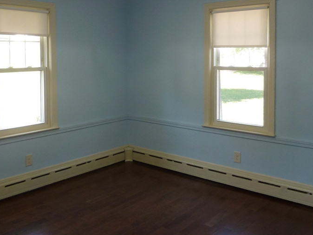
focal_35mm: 38
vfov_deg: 37.1
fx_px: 343
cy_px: 70
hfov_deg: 49.0
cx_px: 145
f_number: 3.3
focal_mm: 4.1
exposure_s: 1/30
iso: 160
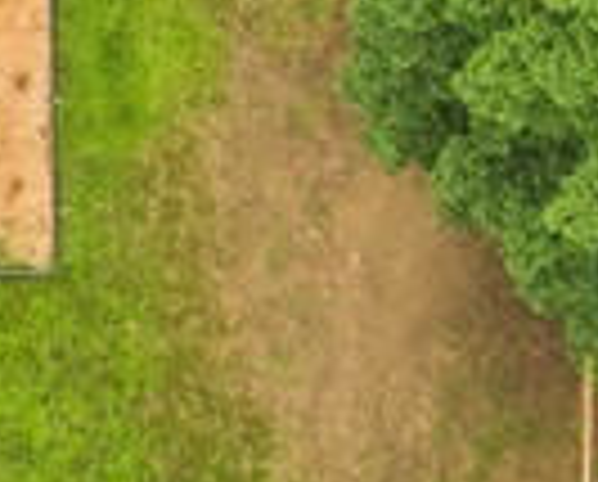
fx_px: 3193
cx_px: -144
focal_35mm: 180
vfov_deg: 8.5
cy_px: -189
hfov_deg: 10.5
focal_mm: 12.29
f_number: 8
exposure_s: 1/20
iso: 100
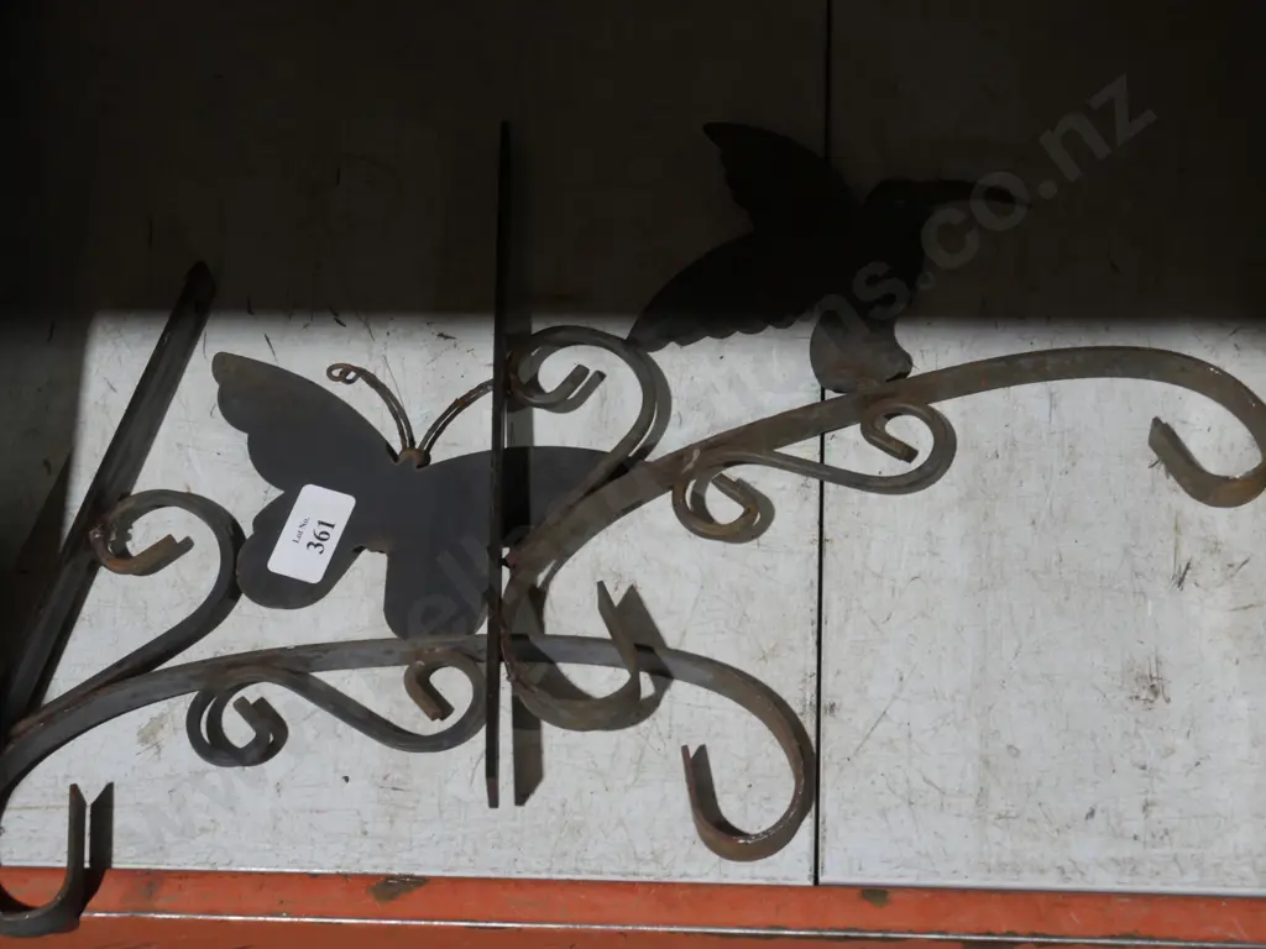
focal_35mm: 64
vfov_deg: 22.9
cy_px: 474
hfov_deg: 30.3
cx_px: 633
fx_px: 2341
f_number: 7.1
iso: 1000
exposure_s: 1/80
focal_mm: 32
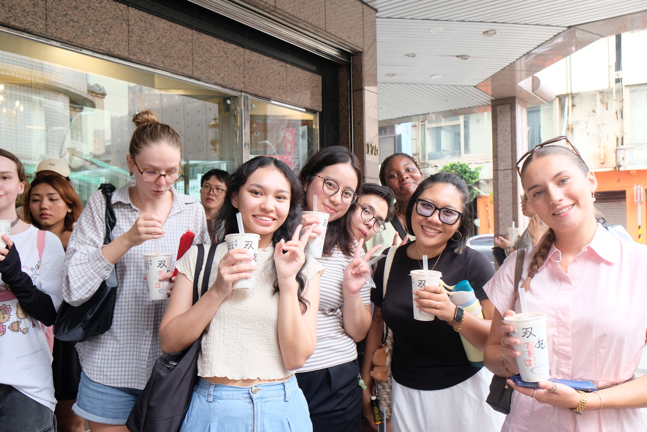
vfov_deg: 45.0
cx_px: 324
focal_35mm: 29
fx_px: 521
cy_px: 216
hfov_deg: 63.6
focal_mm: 19.6
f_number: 4
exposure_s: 1/60
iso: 400
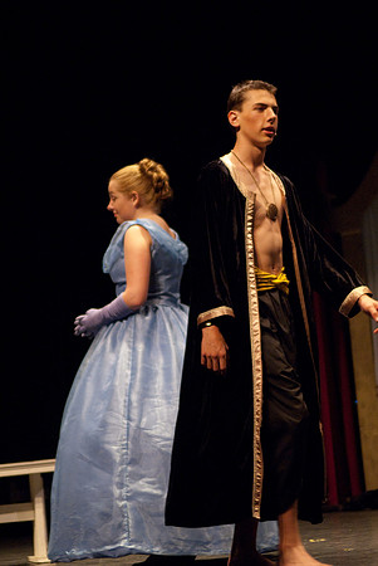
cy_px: 283
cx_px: 189
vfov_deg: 17.0
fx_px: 1886
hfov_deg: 11.4
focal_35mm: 120
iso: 1250
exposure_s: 1/160
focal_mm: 80
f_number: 2.8
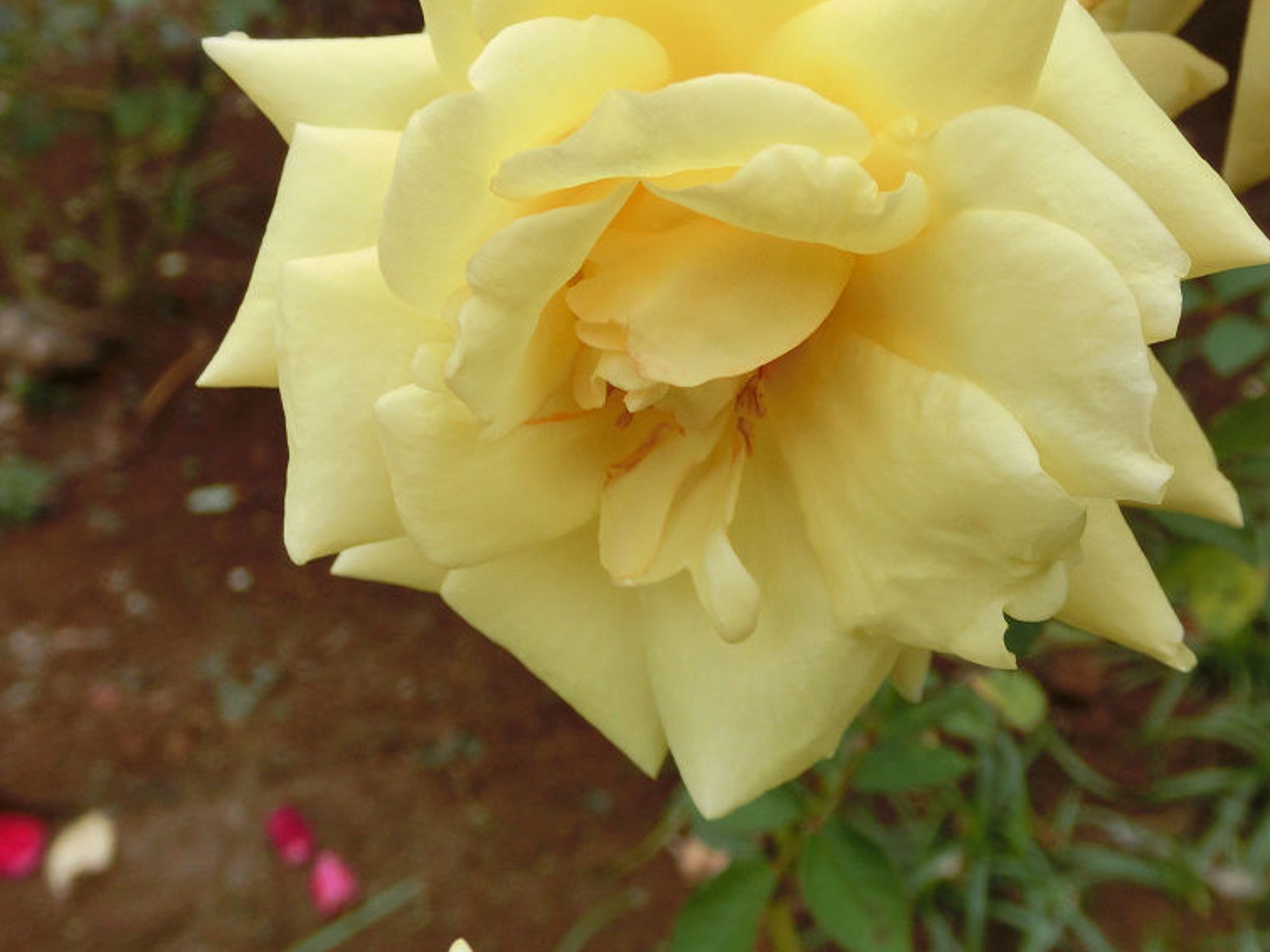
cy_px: 464
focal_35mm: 38
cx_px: 743
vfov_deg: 37.7
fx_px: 1394
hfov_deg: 48.8
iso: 125
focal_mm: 5
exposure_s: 1/1000
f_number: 3
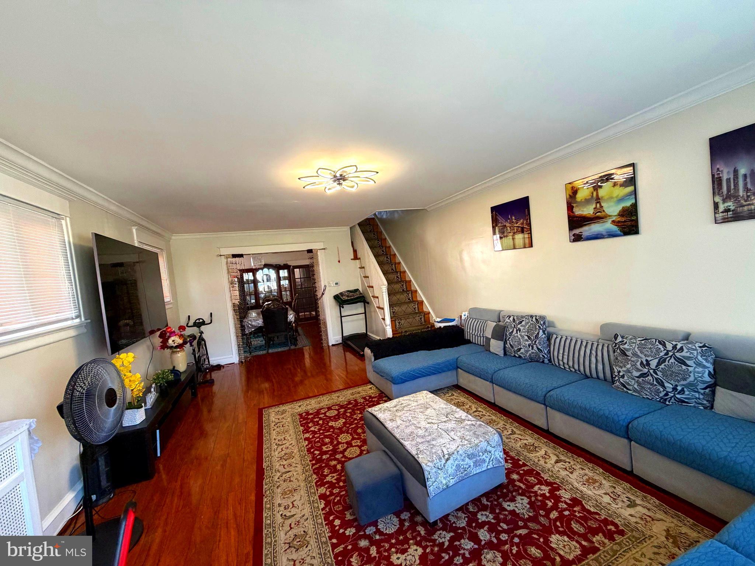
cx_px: 378
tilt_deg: -2.2
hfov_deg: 102.1
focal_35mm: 14
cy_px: 283
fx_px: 305
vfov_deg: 85.7
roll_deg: +5.8
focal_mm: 2.22
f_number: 2.2
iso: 320
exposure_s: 1/96
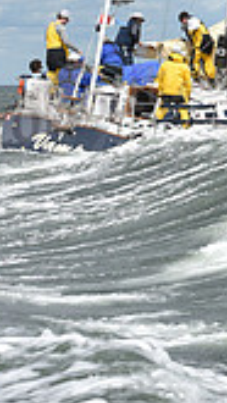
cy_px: -296
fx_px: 2757
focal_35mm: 258
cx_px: 358
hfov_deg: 4.7
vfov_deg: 8.1
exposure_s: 1/1250
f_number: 8
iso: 320
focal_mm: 70
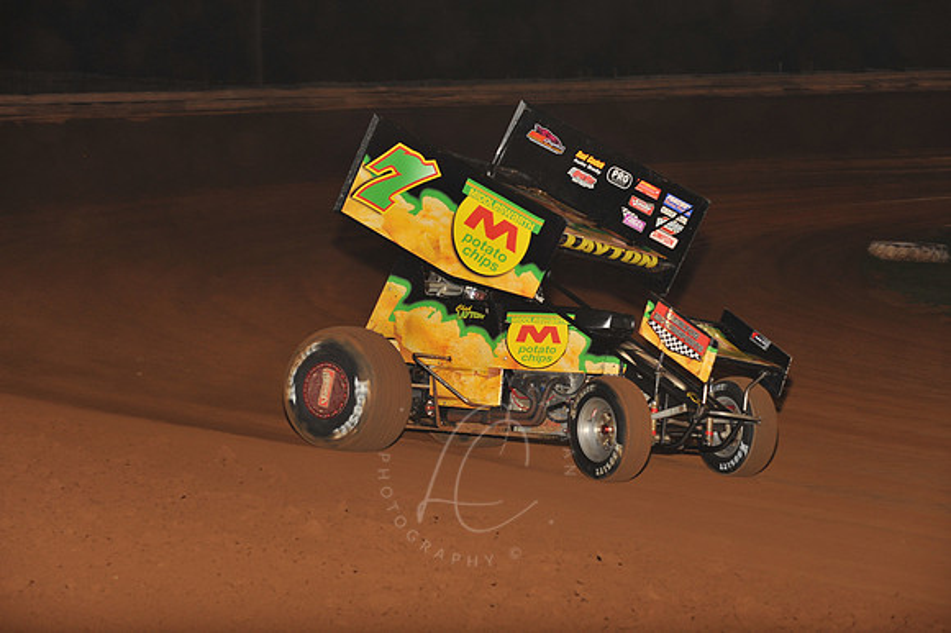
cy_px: 316
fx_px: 2957
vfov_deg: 12.2
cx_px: 476
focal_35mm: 112
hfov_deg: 18.3
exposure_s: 1/320
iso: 800
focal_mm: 112
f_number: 6.3
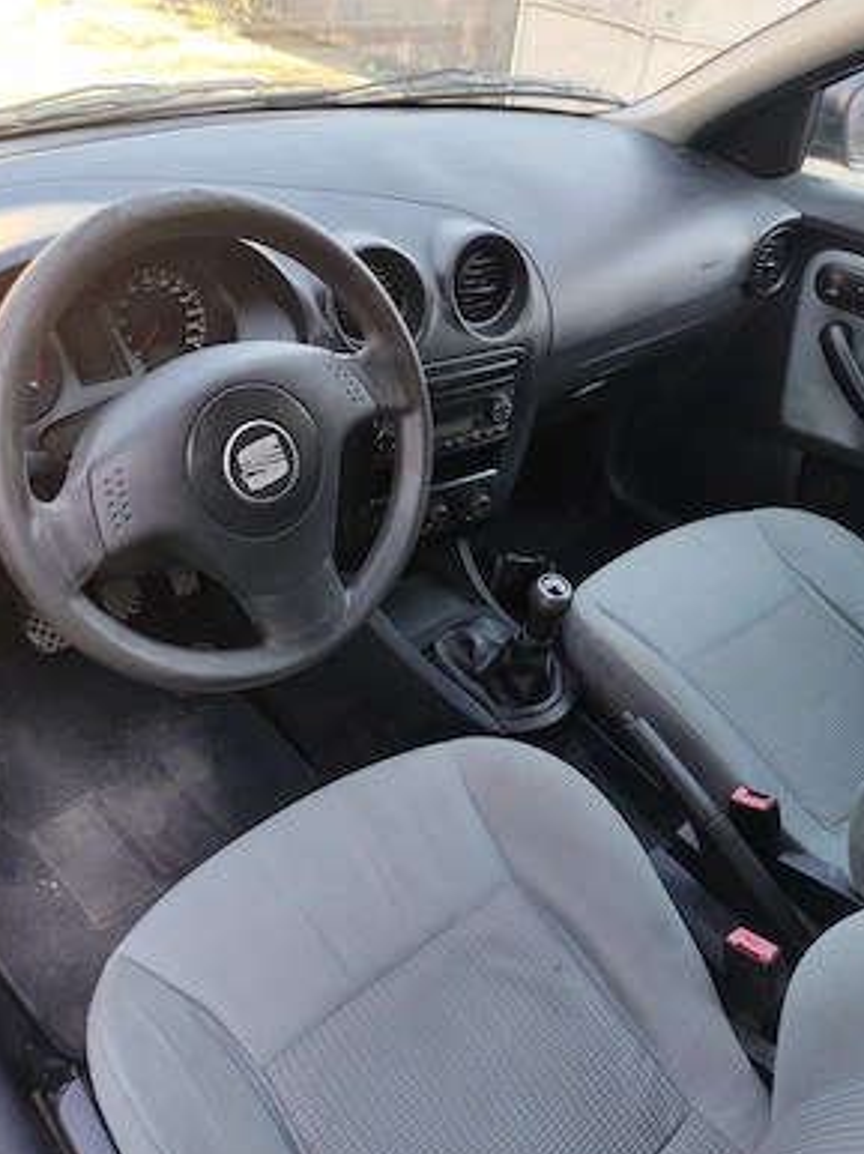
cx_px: 436
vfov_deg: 63.5
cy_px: 595
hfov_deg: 49.7
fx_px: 933
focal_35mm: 28
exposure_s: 1/120
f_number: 1.95
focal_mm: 5.52
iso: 50
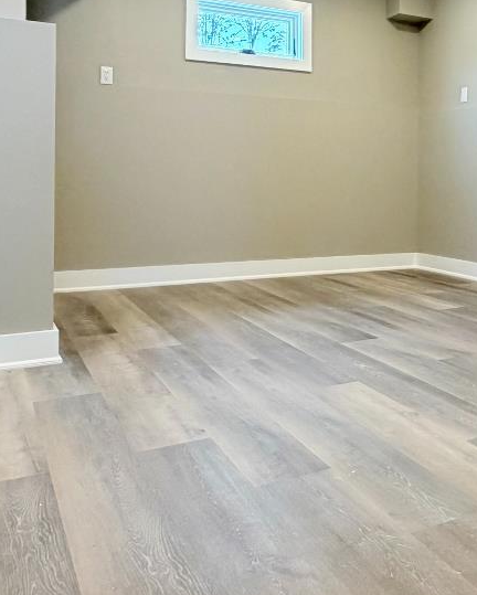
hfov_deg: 38.1
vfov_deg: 46.9
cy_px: 184
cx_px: 364
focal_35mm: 38
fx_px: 670
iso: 250
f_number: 2.2
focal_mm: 2.22
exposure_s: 1/120
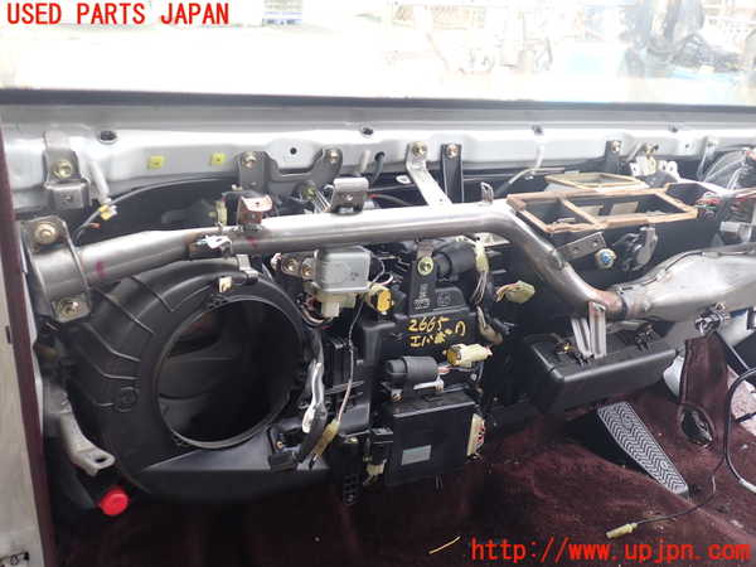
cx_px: 378
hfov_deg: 60.0
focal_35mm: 30
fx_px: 655
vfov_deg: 46.8
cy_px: 284
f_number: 2.3
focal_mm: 5.4
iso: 125
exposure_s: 1/60
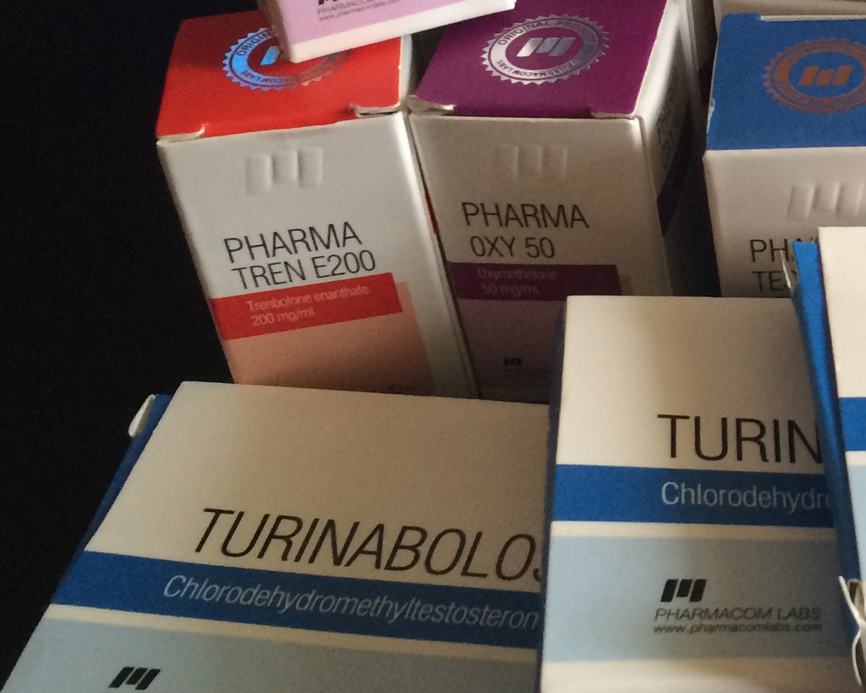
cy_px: 201
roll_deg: +2.0
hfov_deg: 23.3
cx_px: 1071
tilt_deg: -39.4
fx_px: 1896
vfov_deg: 20.6
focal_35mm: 74
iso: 160
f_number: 2.2
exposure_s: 1/33
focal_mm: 4.15
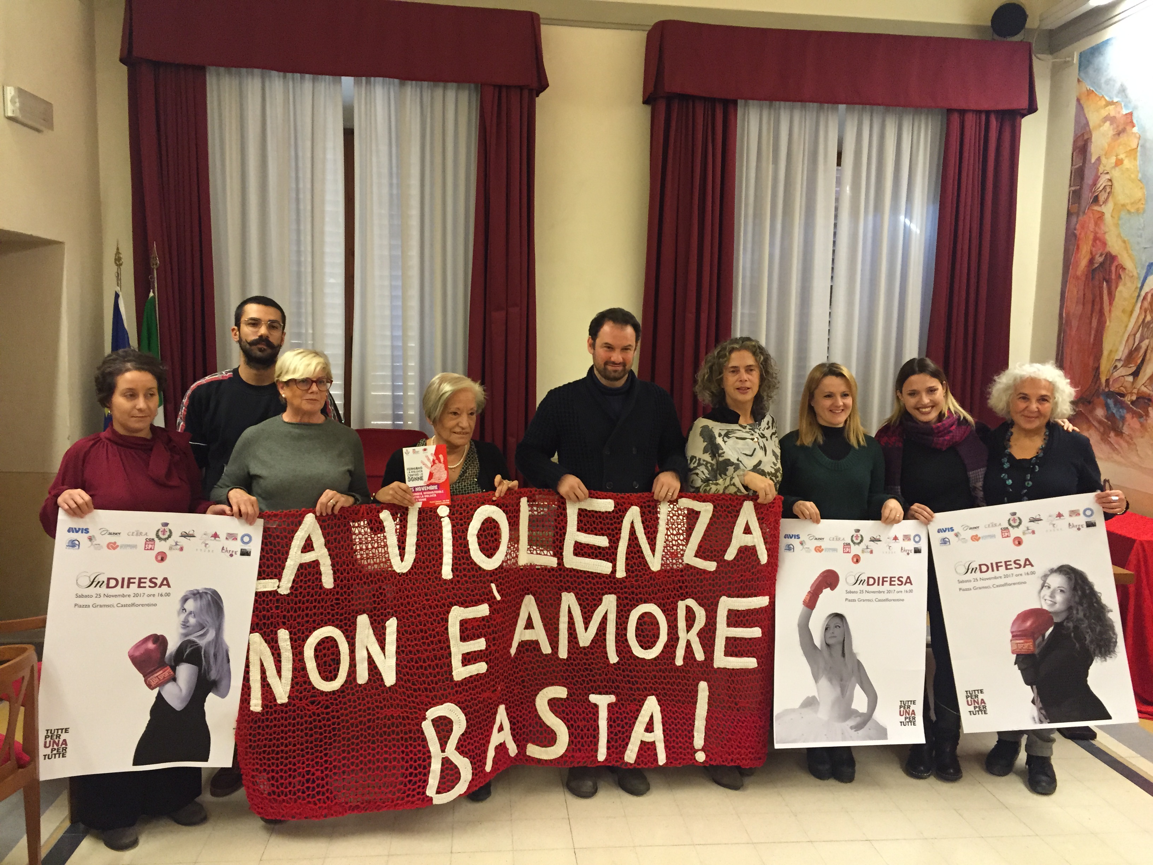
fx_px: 966
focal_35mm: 29
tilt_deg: -4.8
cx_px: 576
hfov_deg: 61.7
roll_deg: -1.8
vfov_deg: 48.2
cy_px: 432
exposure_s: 1/33
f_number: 2.2
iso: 250
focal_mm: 4.15
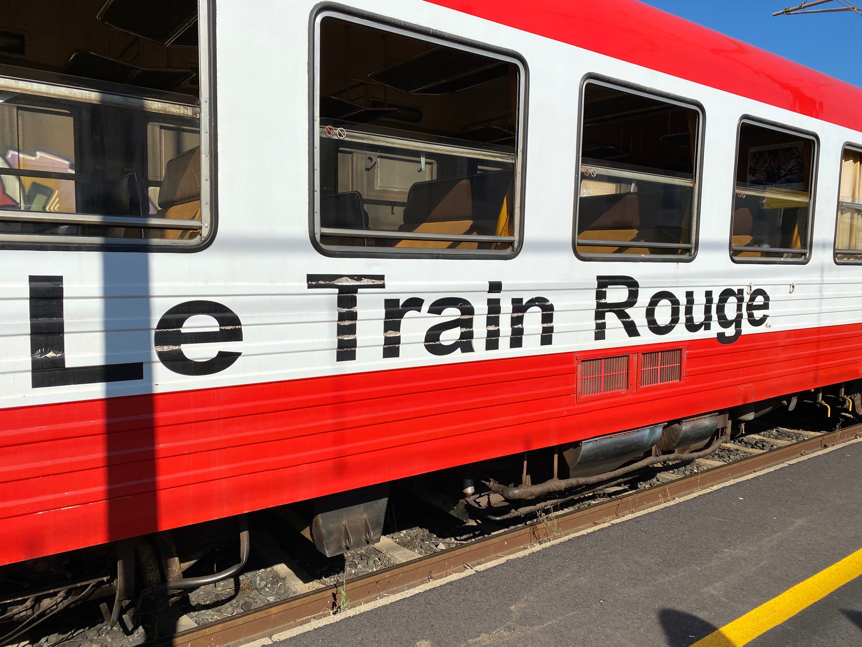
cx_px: 431
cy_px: 324
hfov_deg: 67.3
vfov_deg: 53.1
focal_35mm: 26
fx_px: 647
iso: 32
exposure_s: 1/4444
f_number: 1.8
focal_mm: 4.25
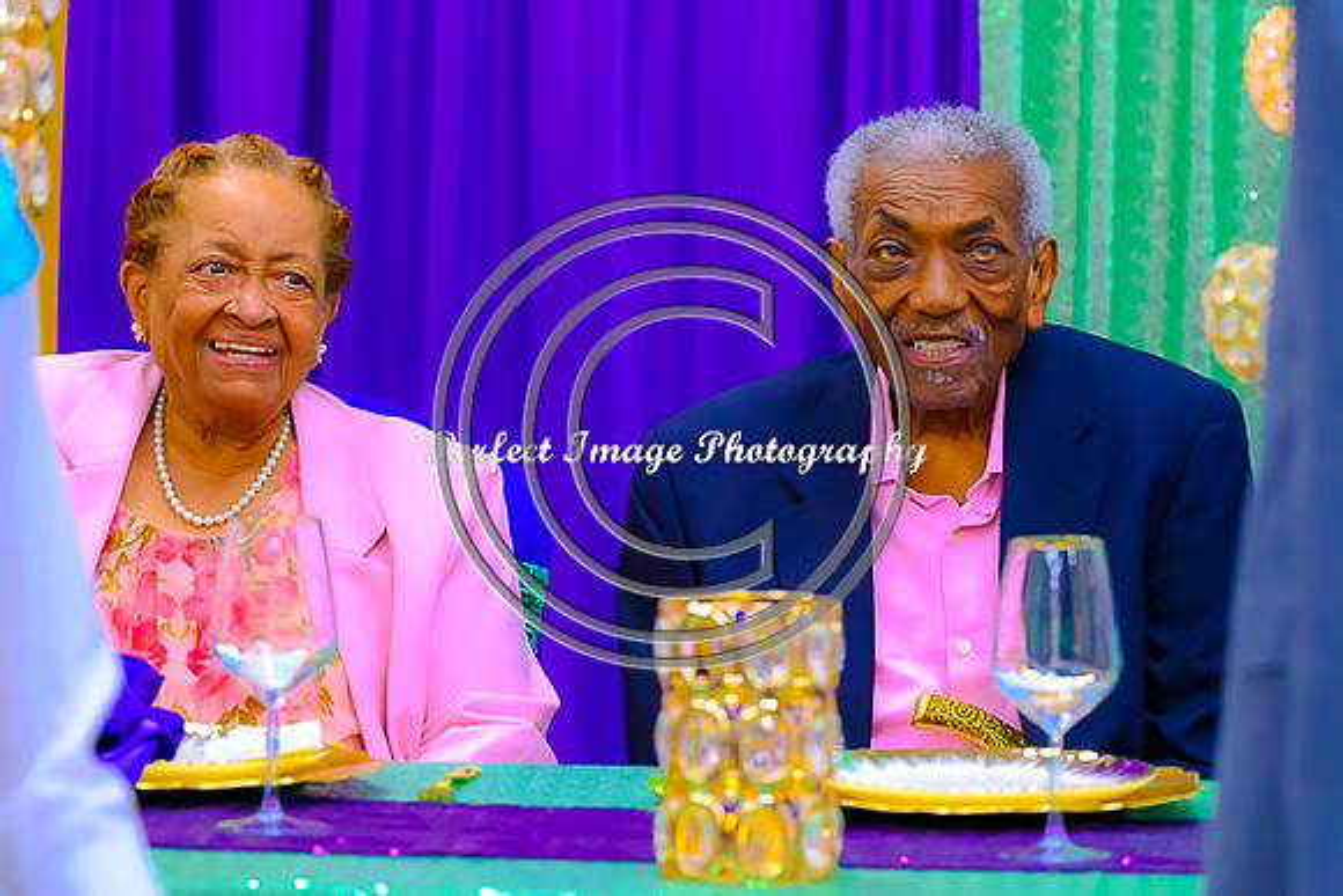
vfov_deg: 6.0
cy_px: 357
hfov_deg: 8.9
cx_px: 784
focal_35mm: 230
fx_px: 8600
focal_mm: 115
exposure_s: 1/200
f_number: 2.8
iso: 5000
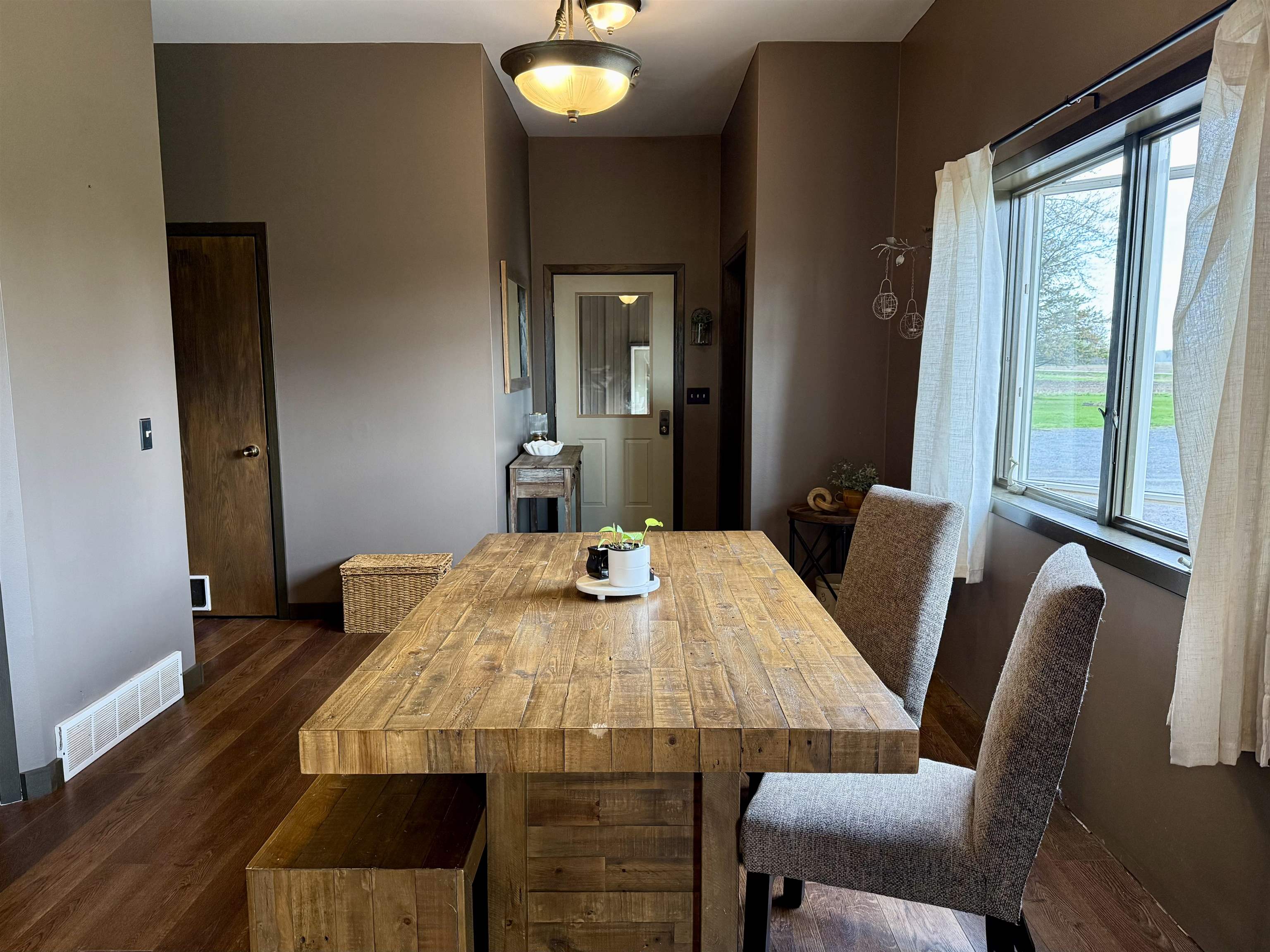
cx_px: 635
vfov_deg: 56.8
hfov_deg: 71.6
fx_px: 881
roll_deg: +0.8
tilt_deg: -7.1
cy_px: 476
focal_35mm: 24
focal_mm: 6.76
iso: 320
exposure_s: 1/120
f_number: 1.78
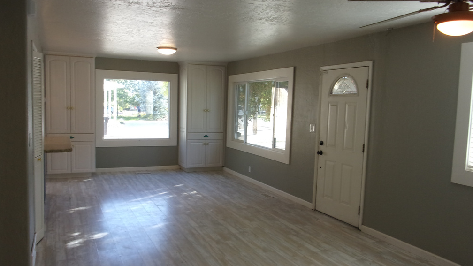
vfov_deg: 37.8
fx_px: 389
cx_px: 234
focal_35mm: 31
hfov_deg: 62.6
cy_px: 139
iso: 103
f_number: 3.9
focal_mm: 5.1
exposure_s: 1/34
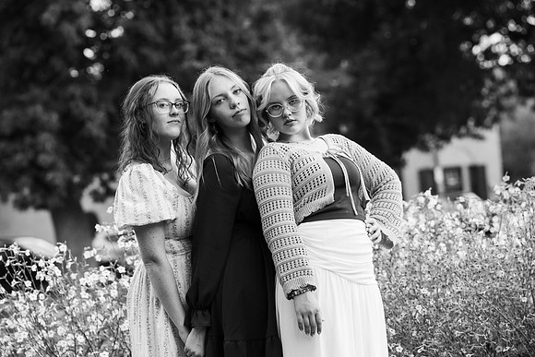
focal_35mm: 163
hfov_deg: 12.6
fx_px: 2423
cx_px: 268
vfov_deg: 8.4
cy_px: 178
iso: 2500
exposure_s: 1/200
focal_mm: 163
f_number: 5.6
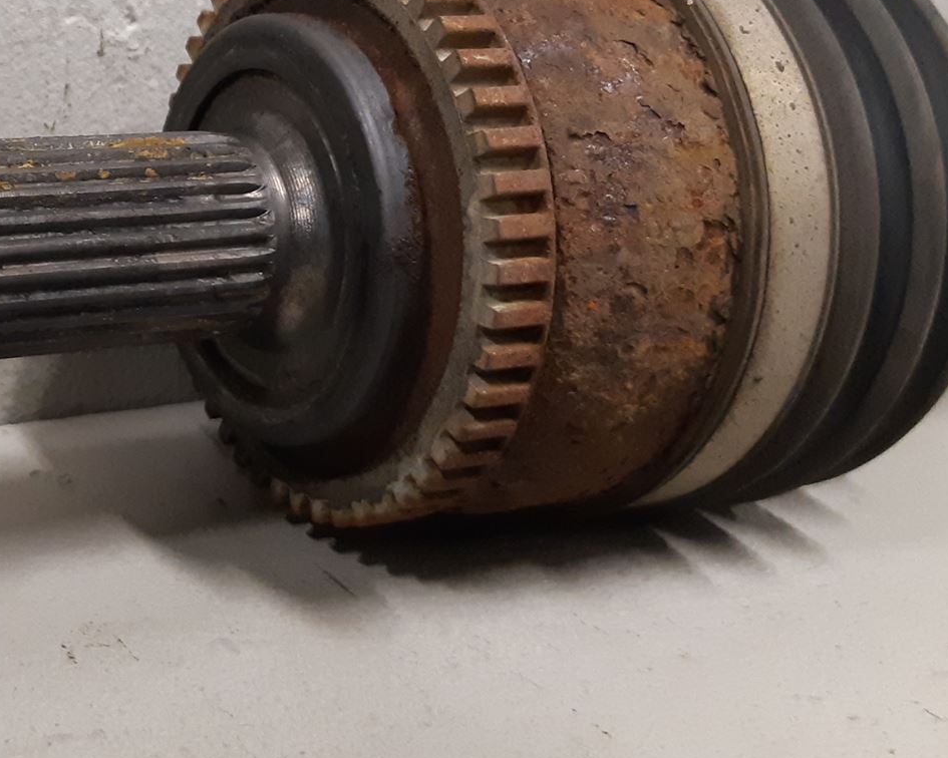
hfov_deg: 32.2
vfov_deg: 27.4
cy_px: 234
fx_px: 1543
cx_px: 71
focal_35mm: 55
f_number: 1.7
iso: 320
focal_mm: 3.93
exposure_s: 1/50
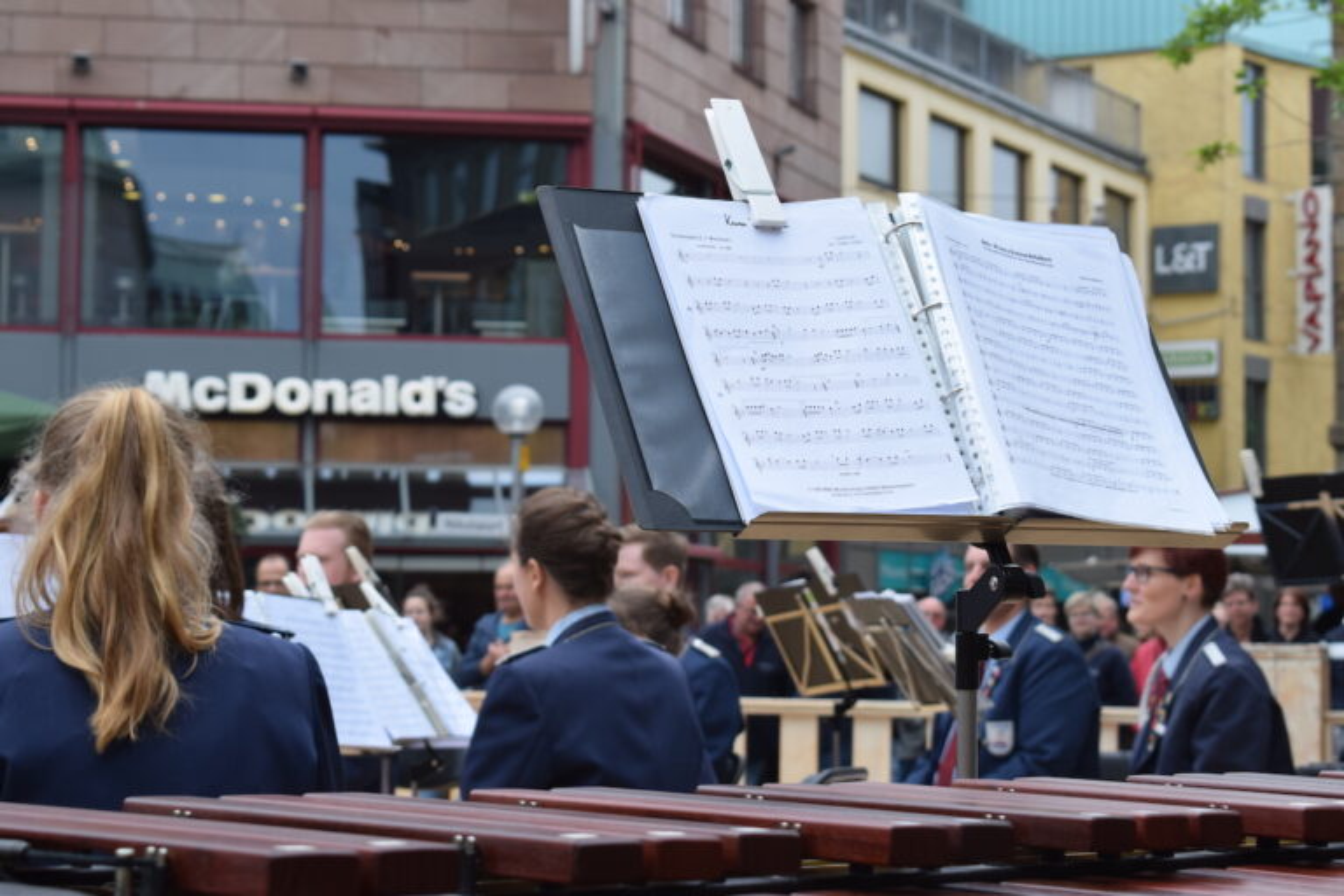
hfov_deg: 24.6
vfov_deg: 16.6
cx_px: 672
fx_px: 3080
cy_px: 448
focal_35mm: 82
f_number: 8
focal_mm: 55
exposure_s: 1/250
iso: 400
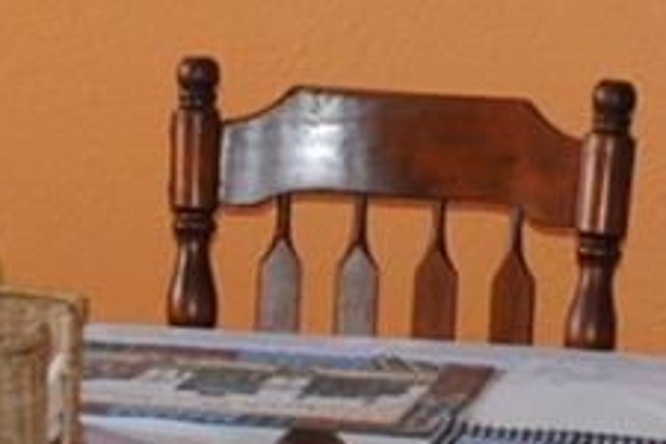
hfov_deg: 11.4
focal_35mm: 180
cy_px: -229
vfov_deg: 7.5
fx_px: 3330
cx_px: 527
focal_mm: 18
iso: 200
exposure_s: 1/60
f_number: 3.5
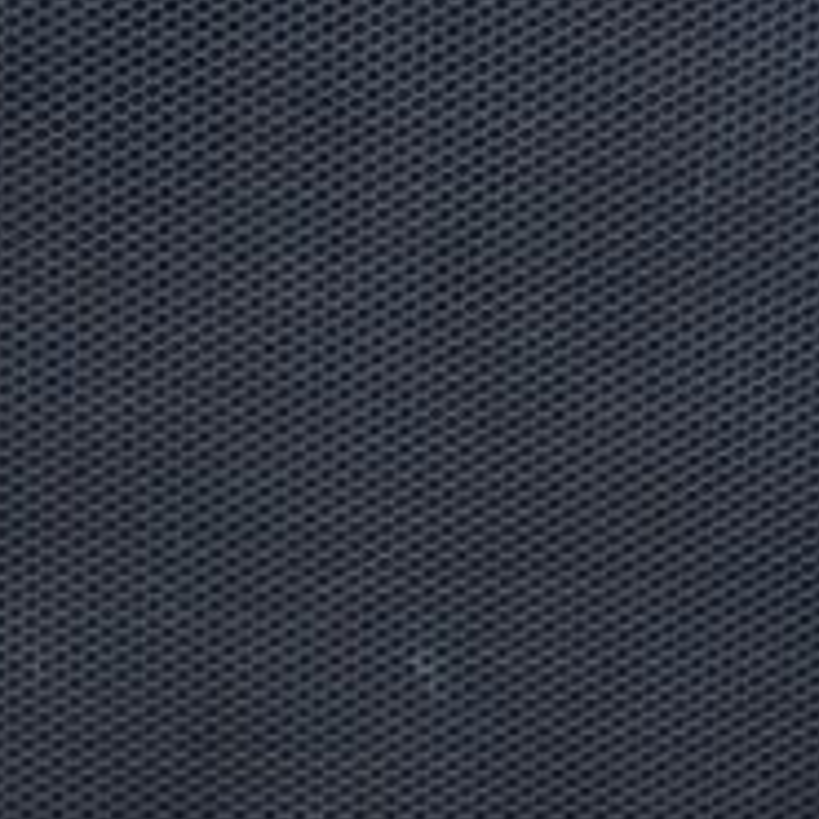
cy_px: 823
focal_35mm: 171
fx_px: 4577
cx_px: 75
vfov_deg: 10.1
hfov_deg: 10.2
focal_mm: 4.28
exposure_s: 1/20
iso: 50
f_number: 2.4
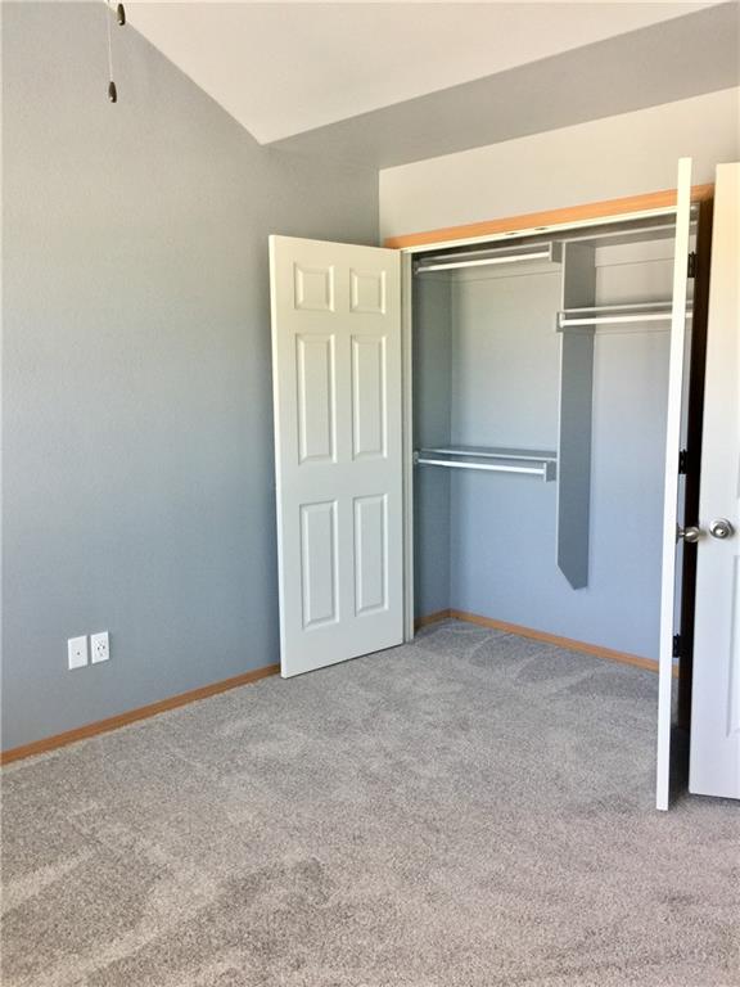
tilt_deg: -6.9
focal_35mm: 29
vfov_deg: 61.7
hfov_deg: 48.2
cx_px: 370
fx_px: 827
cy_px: 494
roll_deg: -0.4
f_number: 2.2
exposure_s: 1/15
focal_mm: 4.15
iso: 50
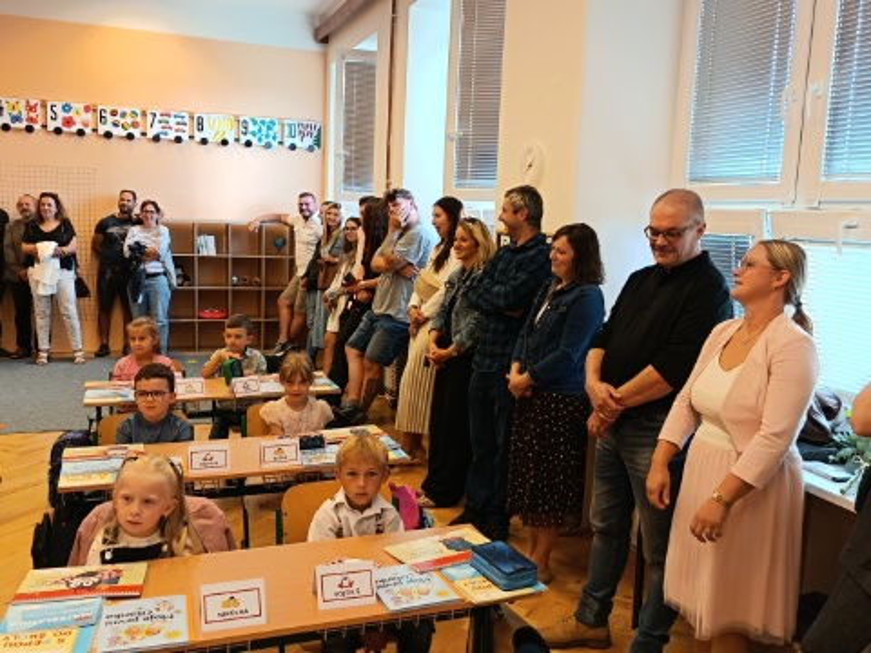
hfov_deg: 55.4
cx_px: 436
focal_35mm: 33
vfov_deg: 42.9
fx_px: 830
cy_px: 326
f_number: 1.75
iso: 1190
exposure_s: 1/100
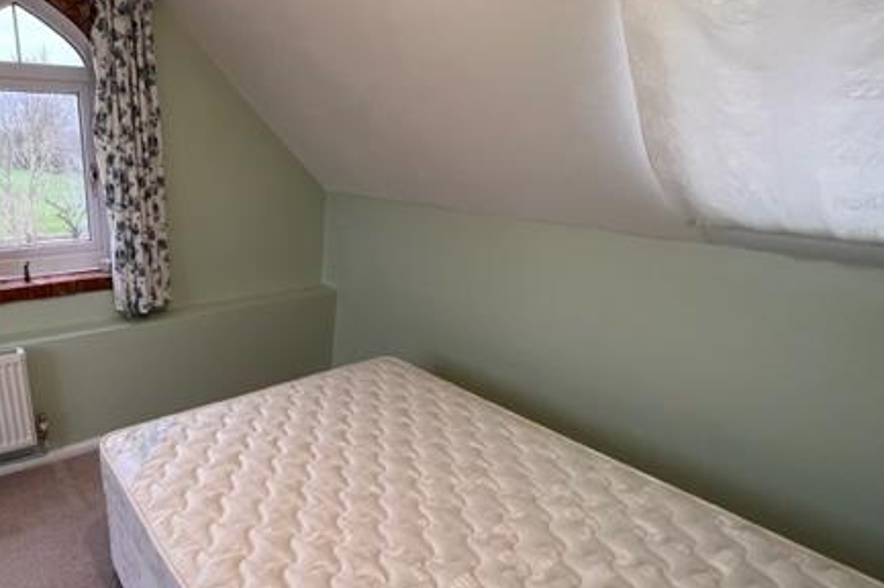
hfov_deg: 78.7
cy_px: 331
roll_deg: -0.6
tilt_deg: -19.9
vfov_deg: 61.6
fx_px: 491
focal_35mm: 20
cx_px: 239
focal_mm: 1.57
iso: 200
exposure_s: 1/99
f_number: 1.8
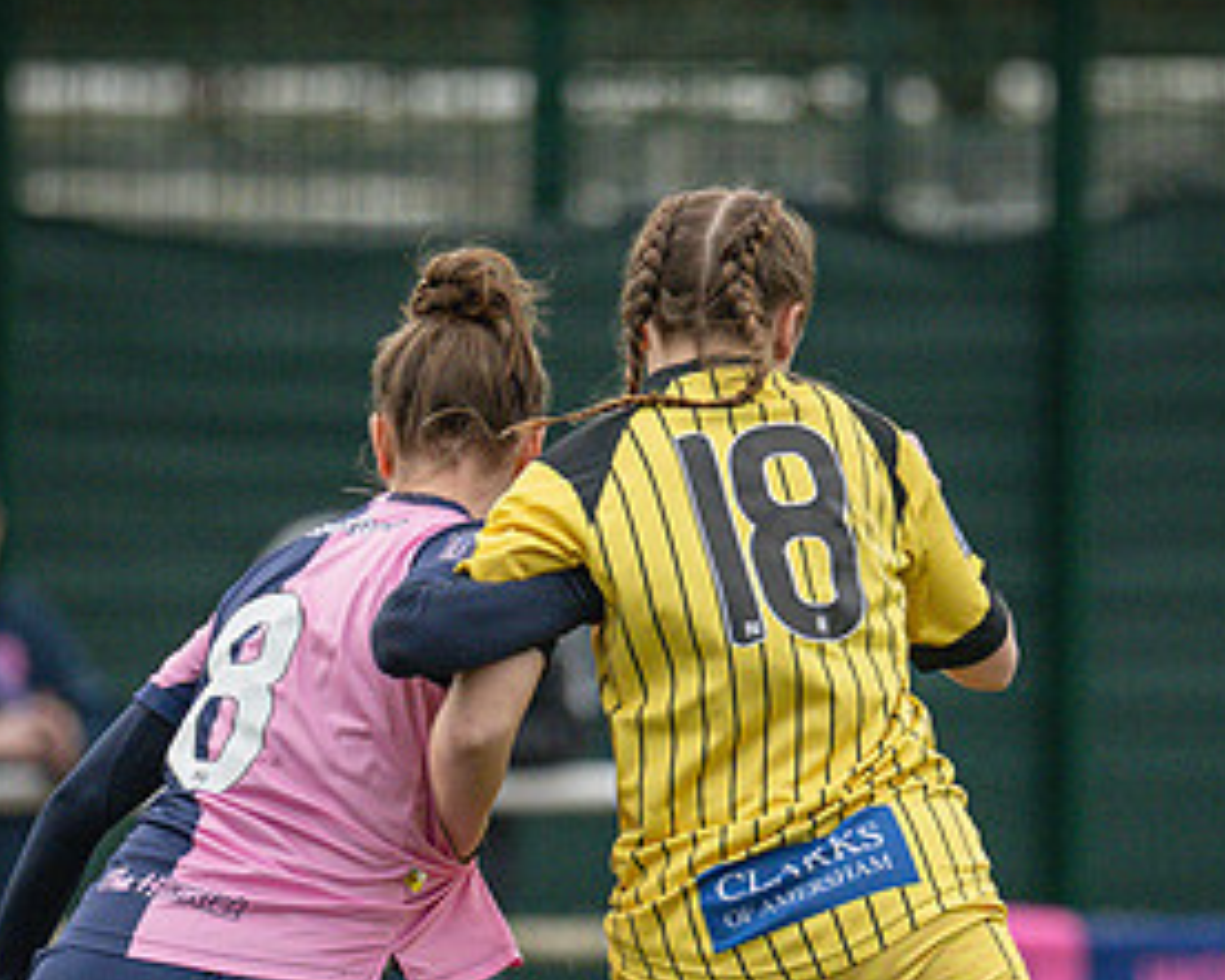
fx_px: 53604
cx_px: 861
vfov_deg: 1.0
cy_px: 850
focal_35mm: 1478
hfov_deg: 1.3
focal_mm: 400
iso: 2000
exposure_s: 1/2500
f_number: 4.5
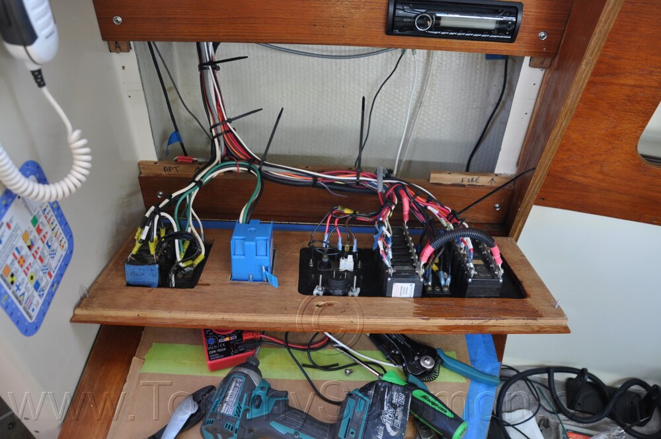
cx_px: 330
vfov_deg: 47.8
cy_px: 220
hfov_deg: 67.4
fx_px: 495
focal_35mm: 27
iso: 500
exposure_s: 1/60
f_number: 4
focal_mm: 18
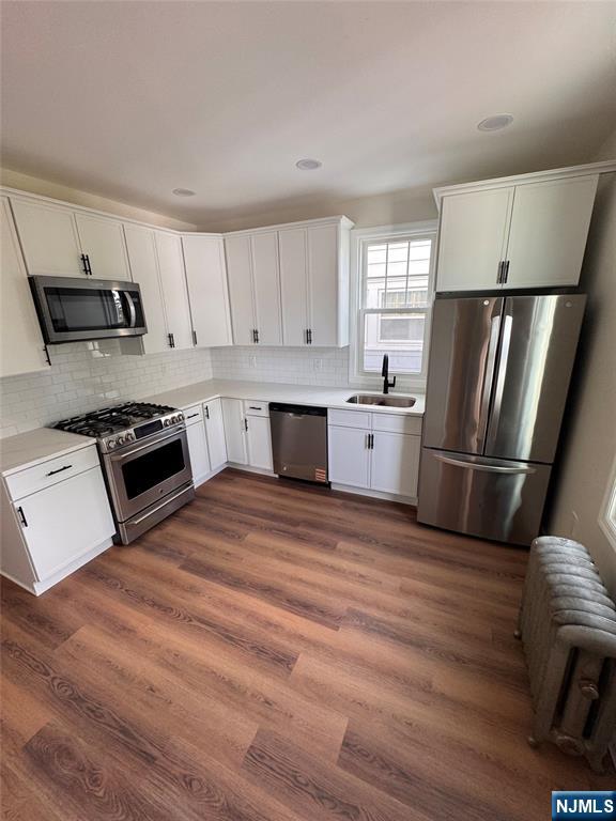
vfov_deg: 102.1
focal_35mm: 14
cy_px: 410
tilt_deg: -17.8
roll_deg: +1.6
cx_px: 308
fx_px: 332
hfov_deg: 85.7
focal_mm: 2.22
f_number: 2.2
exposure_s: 1/99
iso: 100
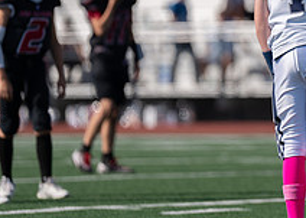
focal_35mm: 573
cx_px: 322
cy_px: 55
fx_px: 4975
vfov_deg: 2.5
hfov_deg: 3.5
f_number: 2.8
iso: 100
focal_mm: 200
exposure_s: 1/2500
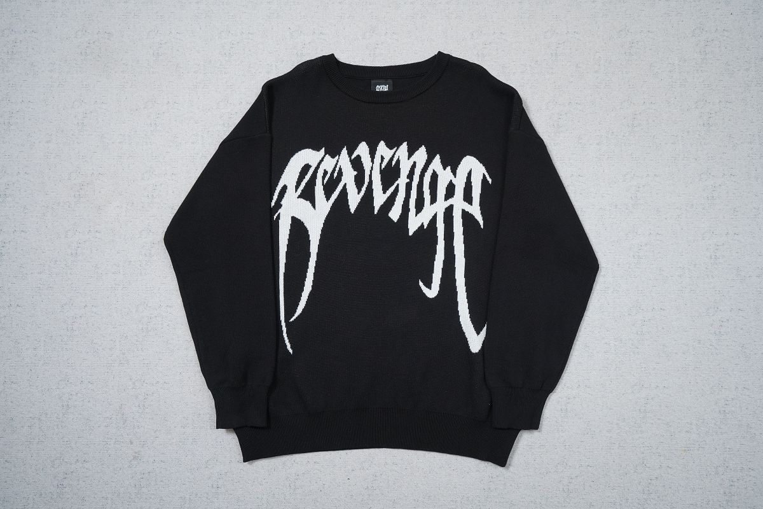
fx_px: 551
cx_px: 382
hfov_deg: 69.4
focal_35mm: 26
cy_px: 254
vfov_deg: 49.6
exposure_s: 1/100
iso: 1600
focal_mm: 26
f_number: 10
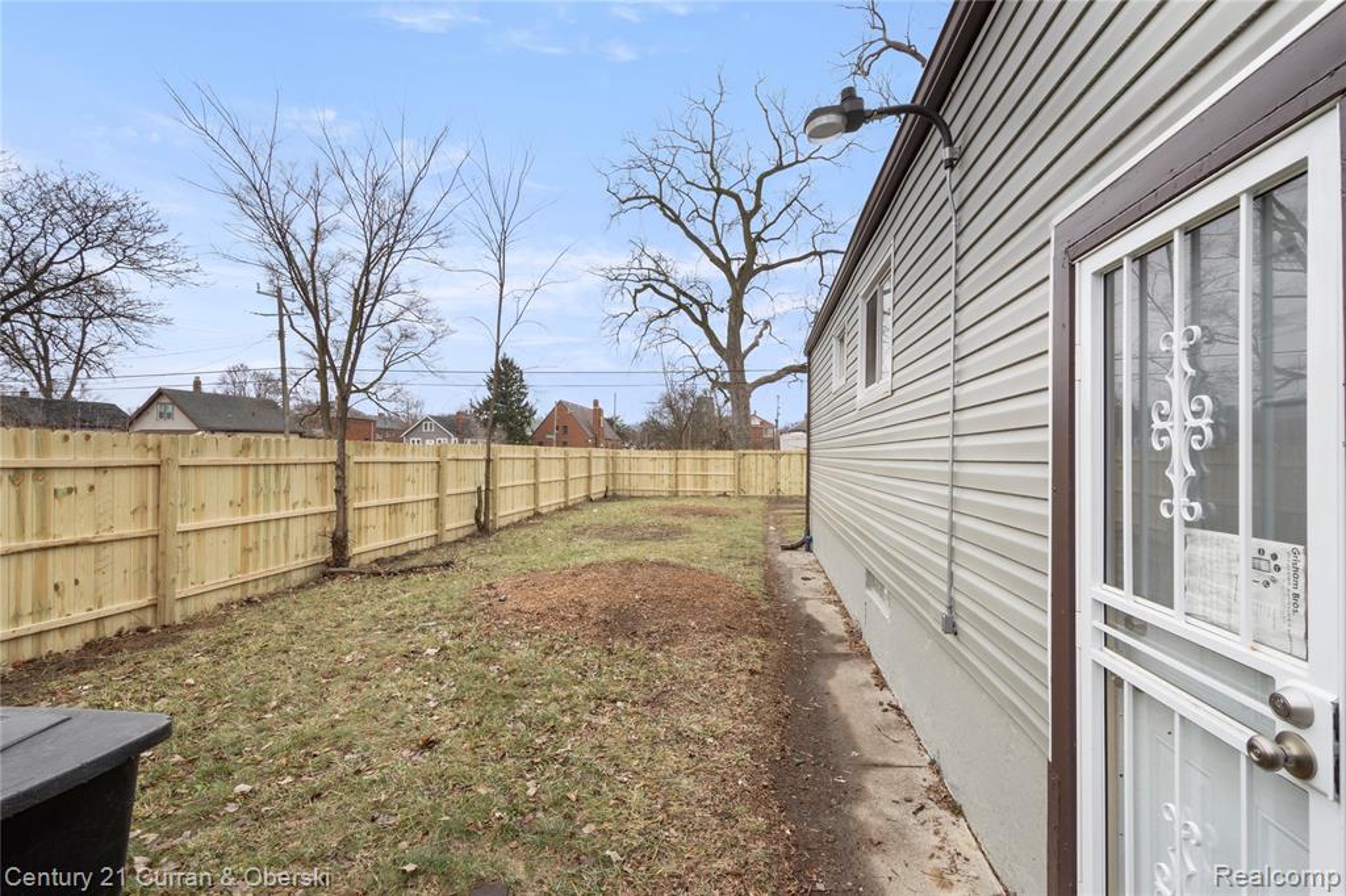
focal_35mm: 15
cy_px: 448
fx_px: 561
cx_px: 673
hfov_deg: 100.4
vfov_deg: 77.3
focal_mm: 10
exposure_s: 1/25
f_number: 11
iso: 320
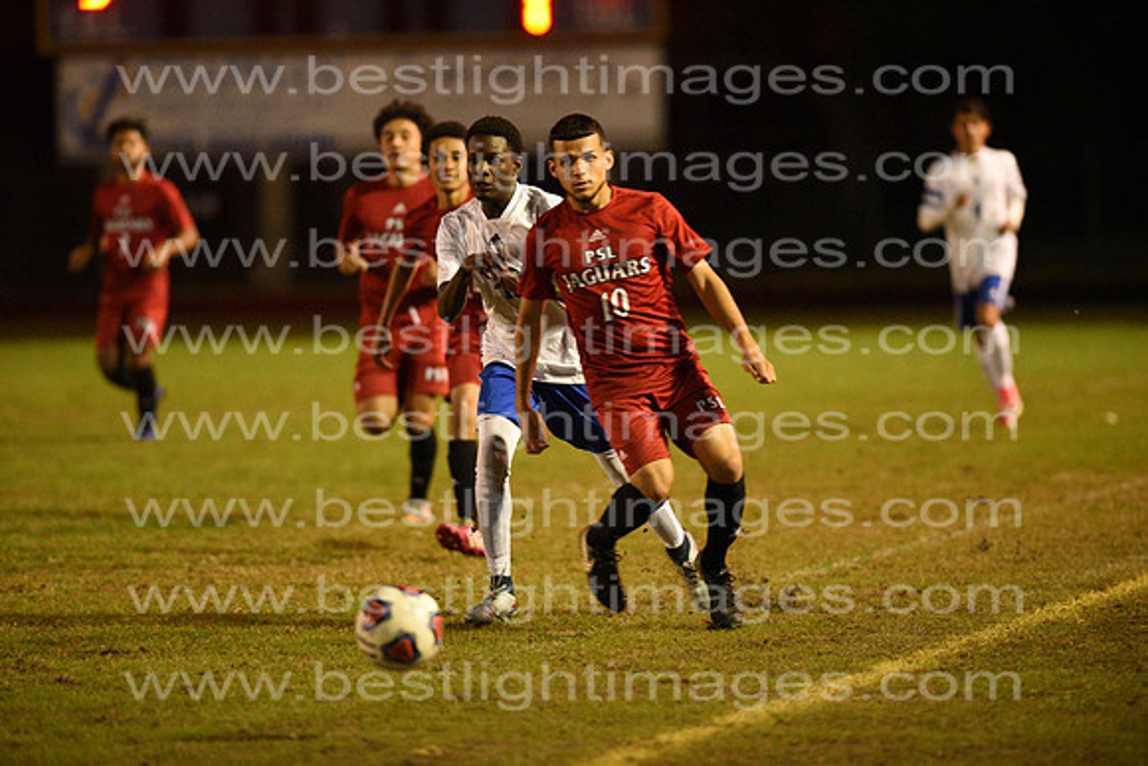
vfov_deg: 4.6
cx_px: 574
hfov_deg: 6.9
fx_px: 9568
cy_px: 383
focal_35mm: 300
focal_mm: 300
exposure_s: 1/640
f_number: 3.2
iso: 8000
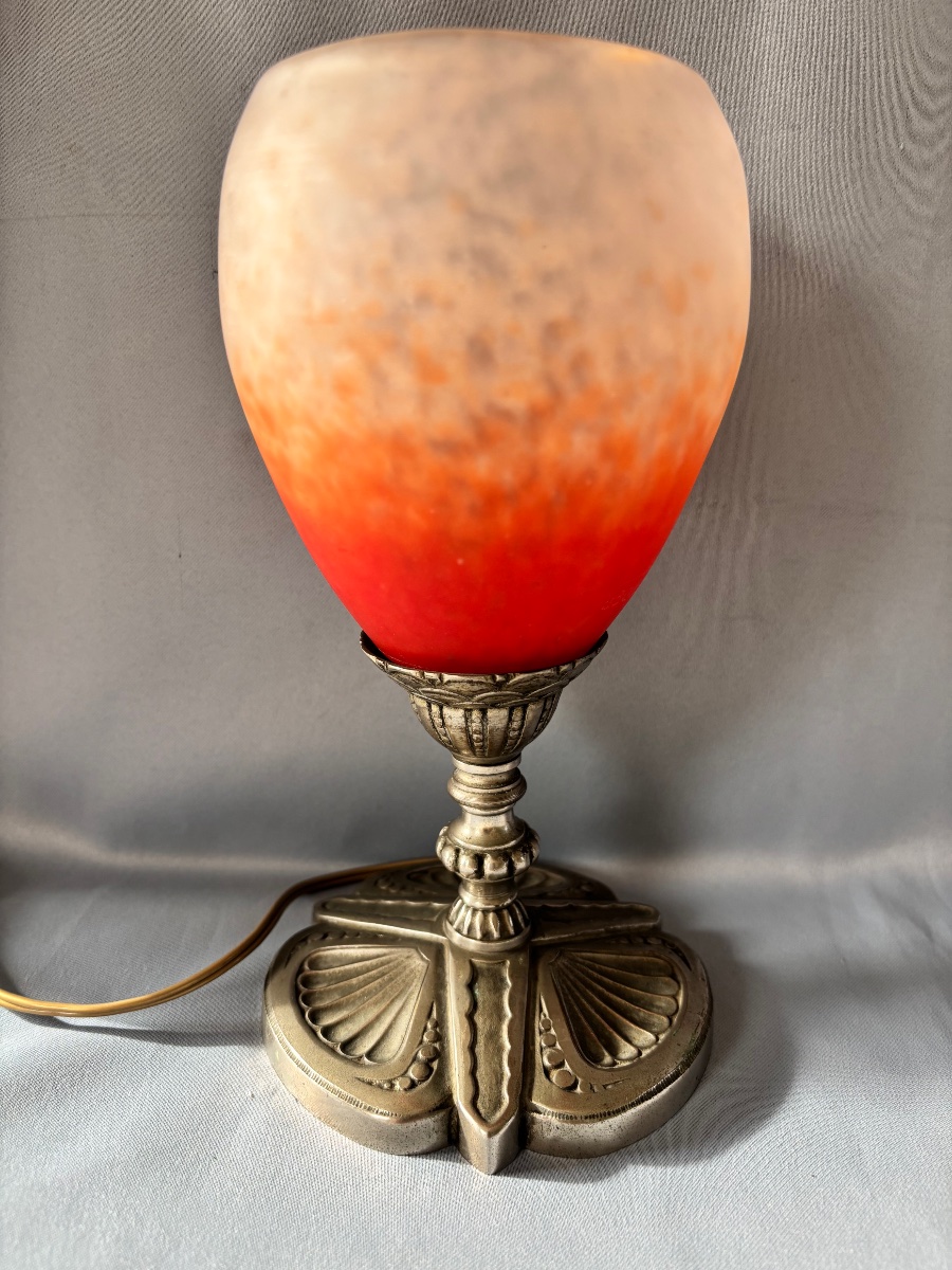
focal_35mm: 26
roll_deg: -3.0
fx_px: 953
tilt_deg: -17.4
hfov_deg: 53.1
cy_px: 635
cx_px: 476
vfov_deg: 67.3
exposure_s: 1/121
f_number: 1.6
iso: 80
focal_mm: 5.96
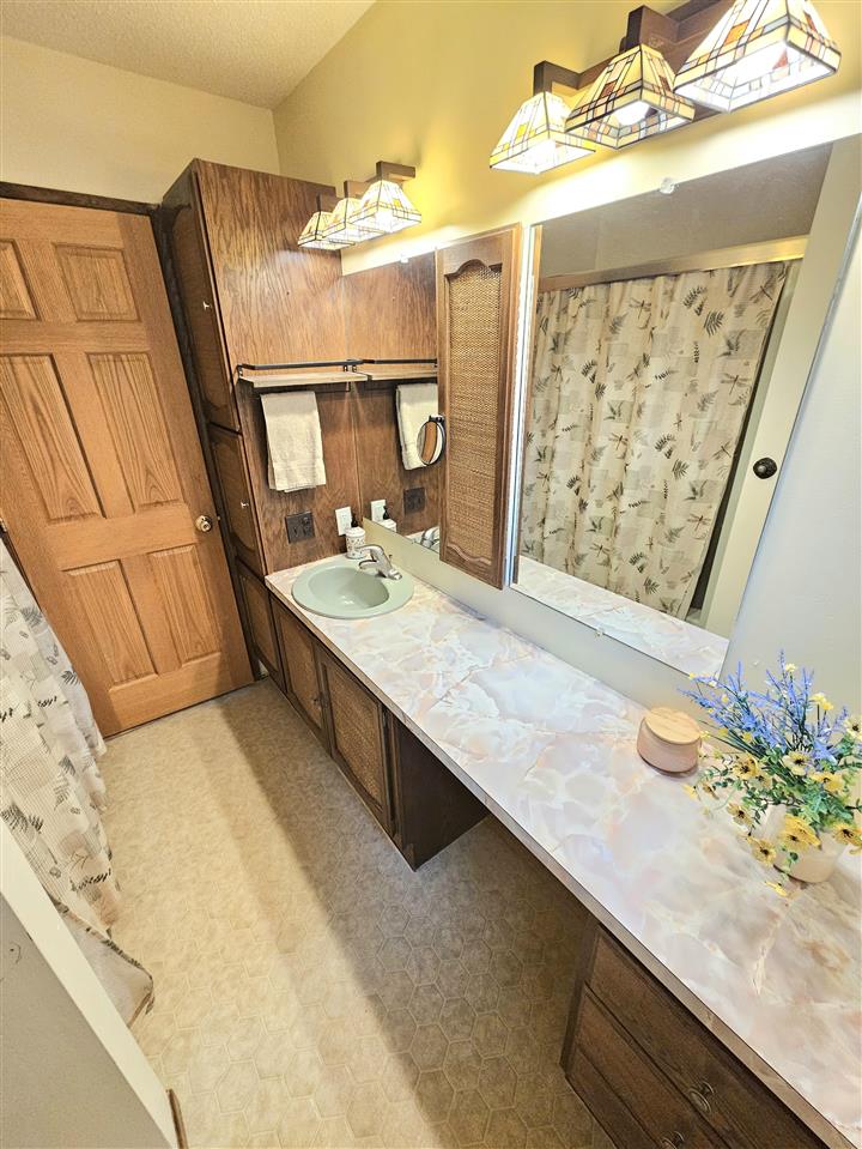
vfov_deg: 106.2
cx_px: 431
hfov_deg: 90.0
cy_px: 574
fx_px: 431
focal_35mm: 13
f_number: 2.2
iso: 640
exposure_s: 1/30
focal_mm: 2.2
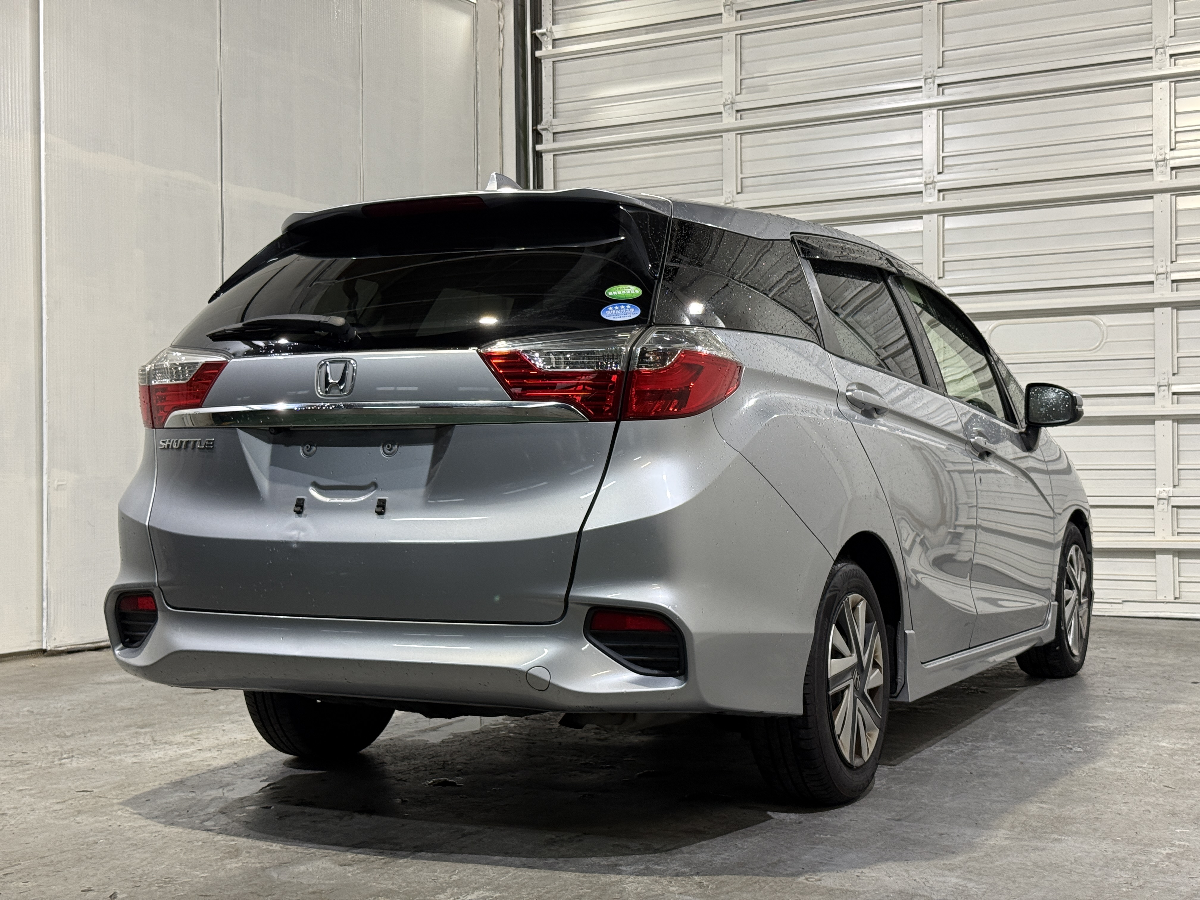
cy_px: 450
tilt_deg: +0.3
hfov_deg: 39.7
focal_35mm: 48
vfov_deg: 30.3
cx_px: 600
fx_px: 1664
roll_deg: +0.4
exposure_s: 1/60
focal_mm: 6.76
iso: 125
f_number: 1.78
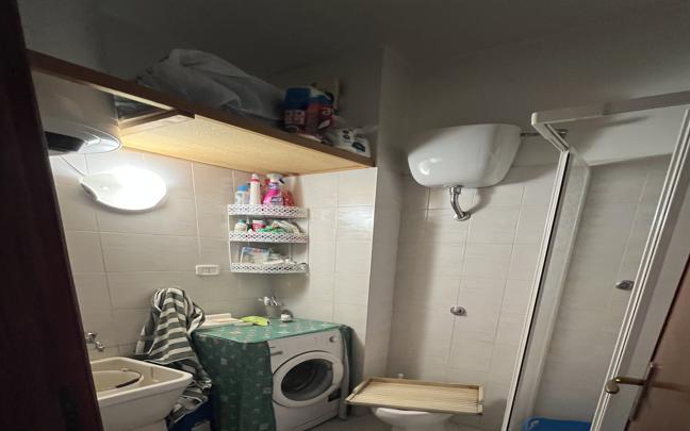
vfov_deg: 64.3
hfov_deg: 94.1
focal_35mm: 17
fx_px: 320
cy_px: 318
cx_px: 374
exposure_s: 1/50
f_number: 1.8
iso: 500
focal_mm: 1.57
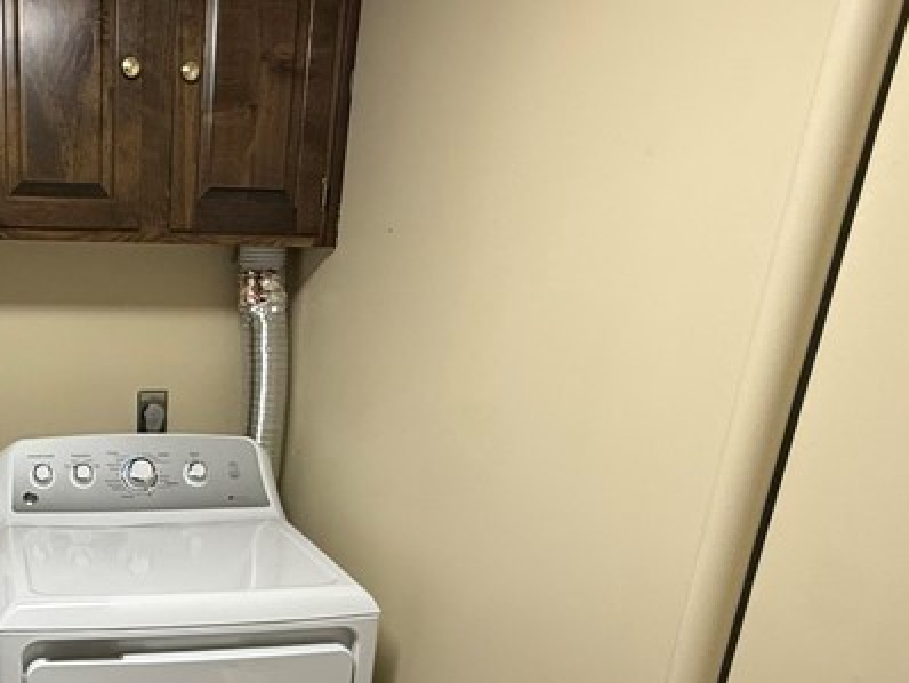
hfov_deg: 47.2
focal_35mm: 36
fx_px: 946
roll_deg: -1.9
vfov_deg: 37.6
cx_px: 128
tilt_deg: -19.4
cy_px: 585
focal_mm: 2.22
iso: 160
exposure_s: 1/60
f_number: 2.2
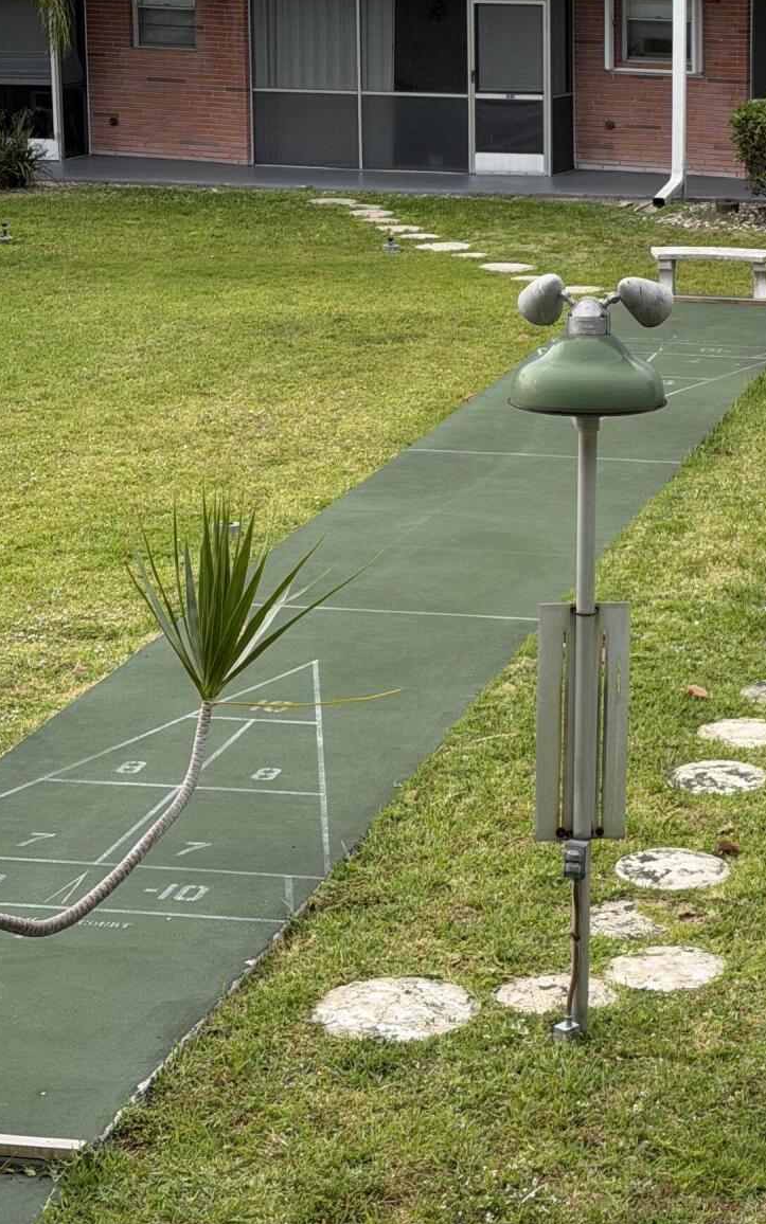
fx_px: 2938
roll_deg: -0.4
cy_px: 321
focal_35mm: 88
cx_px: 771
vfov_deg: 23.3
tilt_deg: -9.1
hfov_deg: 14.6
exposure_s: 1/1149
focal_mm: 6.76
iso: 64
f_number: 1.78
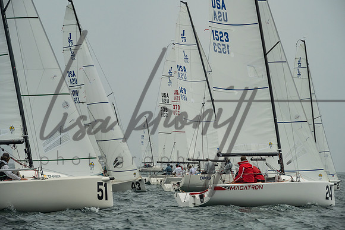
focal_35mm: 178
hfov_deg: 11.5
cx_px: 181
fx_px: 1708
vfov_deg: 7.7
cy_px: 109
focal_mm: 170
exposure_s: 1/3200
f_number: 9
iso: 800
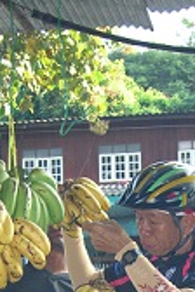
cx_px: 124
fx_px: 764
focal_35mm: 94
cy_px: 331
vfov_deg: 20.5
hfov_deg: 14.5
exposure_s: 1/100
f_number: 2.8
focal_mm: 7.9
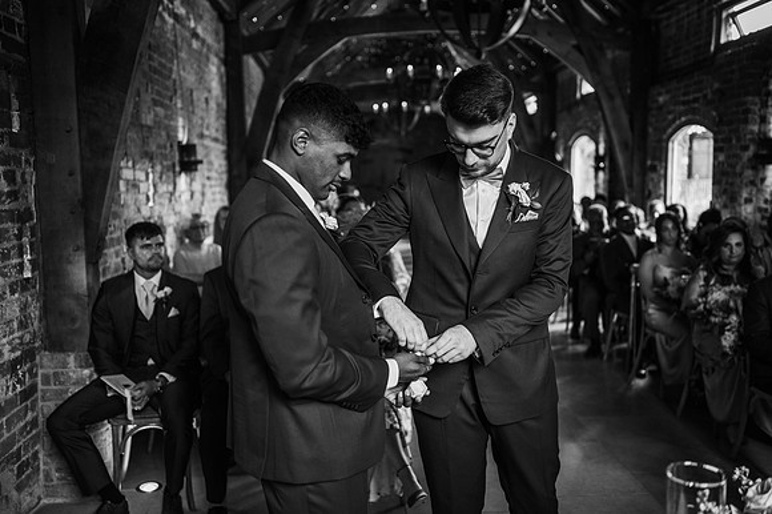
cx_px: 386
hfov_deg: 54.5
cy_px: 257
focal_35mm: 35
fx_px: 750
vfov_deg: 37.8
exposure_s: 1/200
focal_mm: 35
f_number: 2
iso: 720
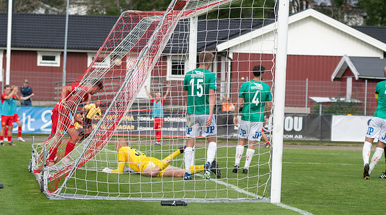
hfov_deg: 13.9
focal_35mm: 155
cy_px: 152
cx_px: 159
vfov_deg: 7.7
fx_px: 1584
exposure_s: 1/1600
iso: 220
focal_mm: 82
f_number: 3.2
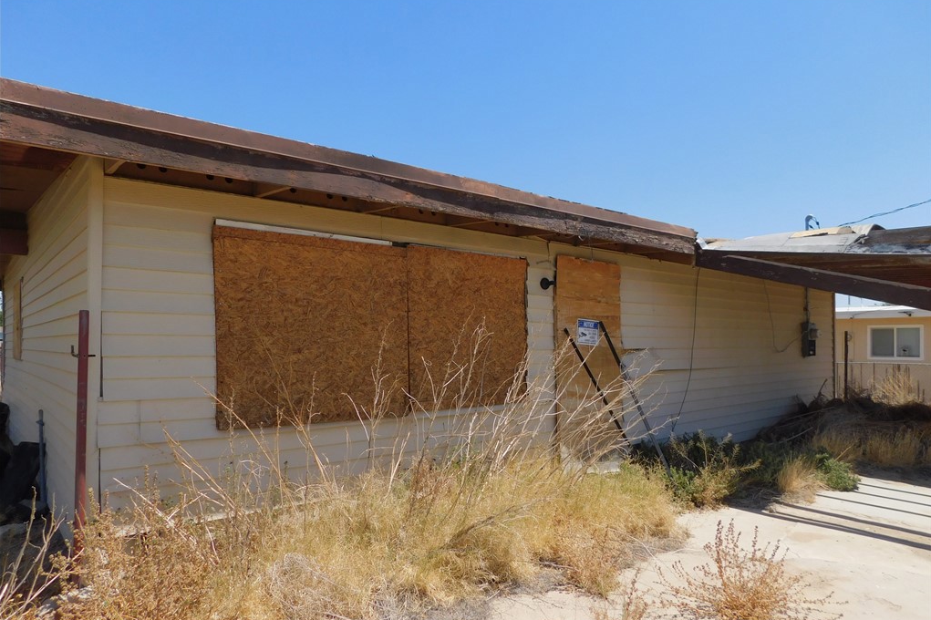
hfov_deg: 73.8
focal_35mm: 24
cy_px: 338
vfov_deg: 53.0
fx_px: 620
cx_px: 466
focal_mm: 4
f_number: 6
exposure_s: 1/500
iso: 125
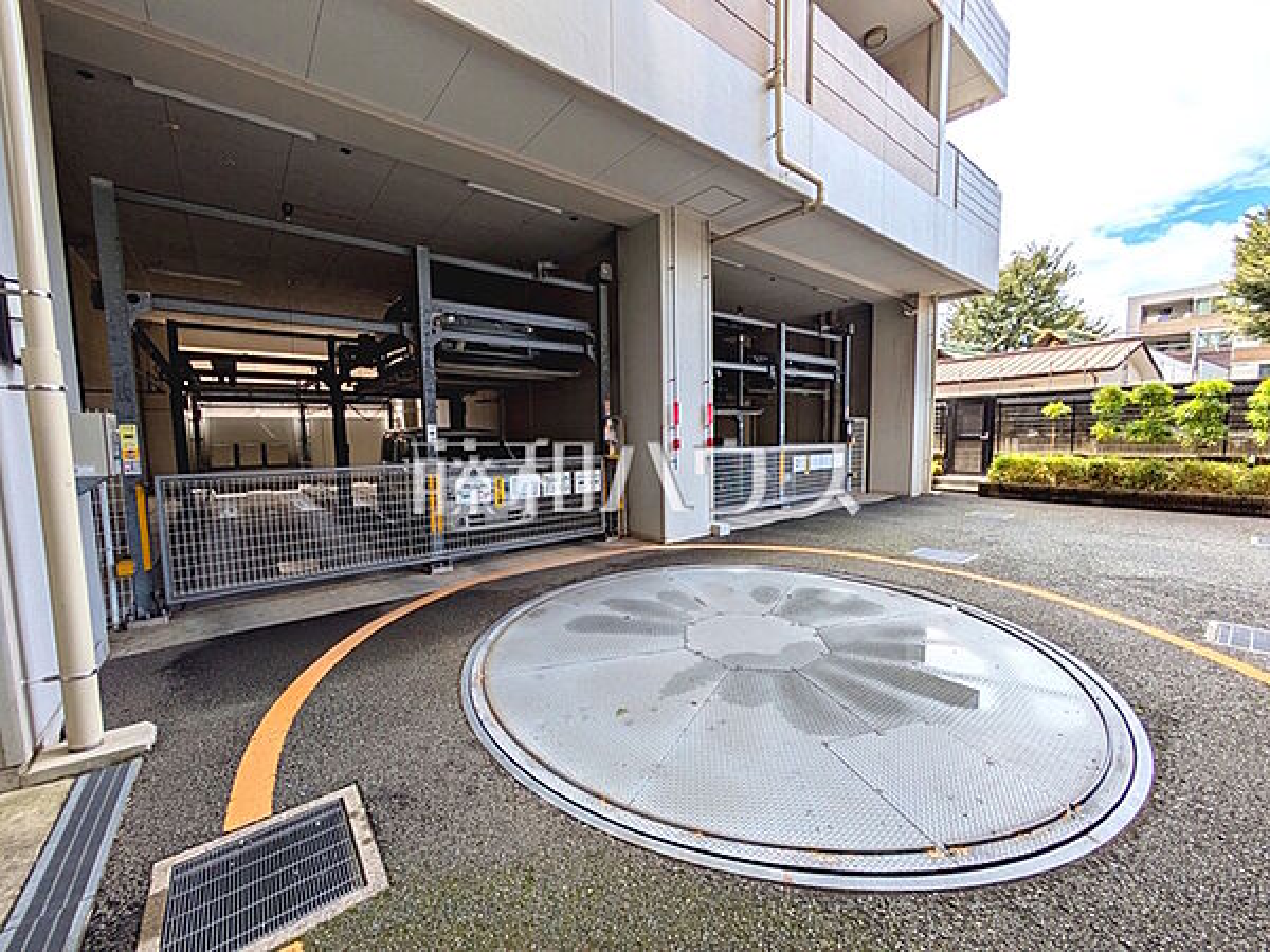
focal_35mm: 14
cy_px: 476
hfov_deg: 102.1
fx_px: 514
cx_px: 635
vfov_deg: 85.7
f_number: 2.2
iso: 28
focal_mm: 1.83
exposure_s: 1/1058
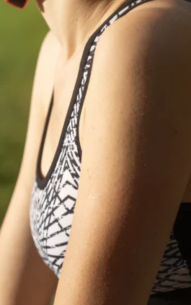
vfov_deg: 11.5
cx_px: 36
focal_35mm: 180
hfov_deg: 7.3
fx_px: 1497
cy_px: 17
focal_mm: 73
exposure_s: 1/1000
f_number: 4
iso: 125
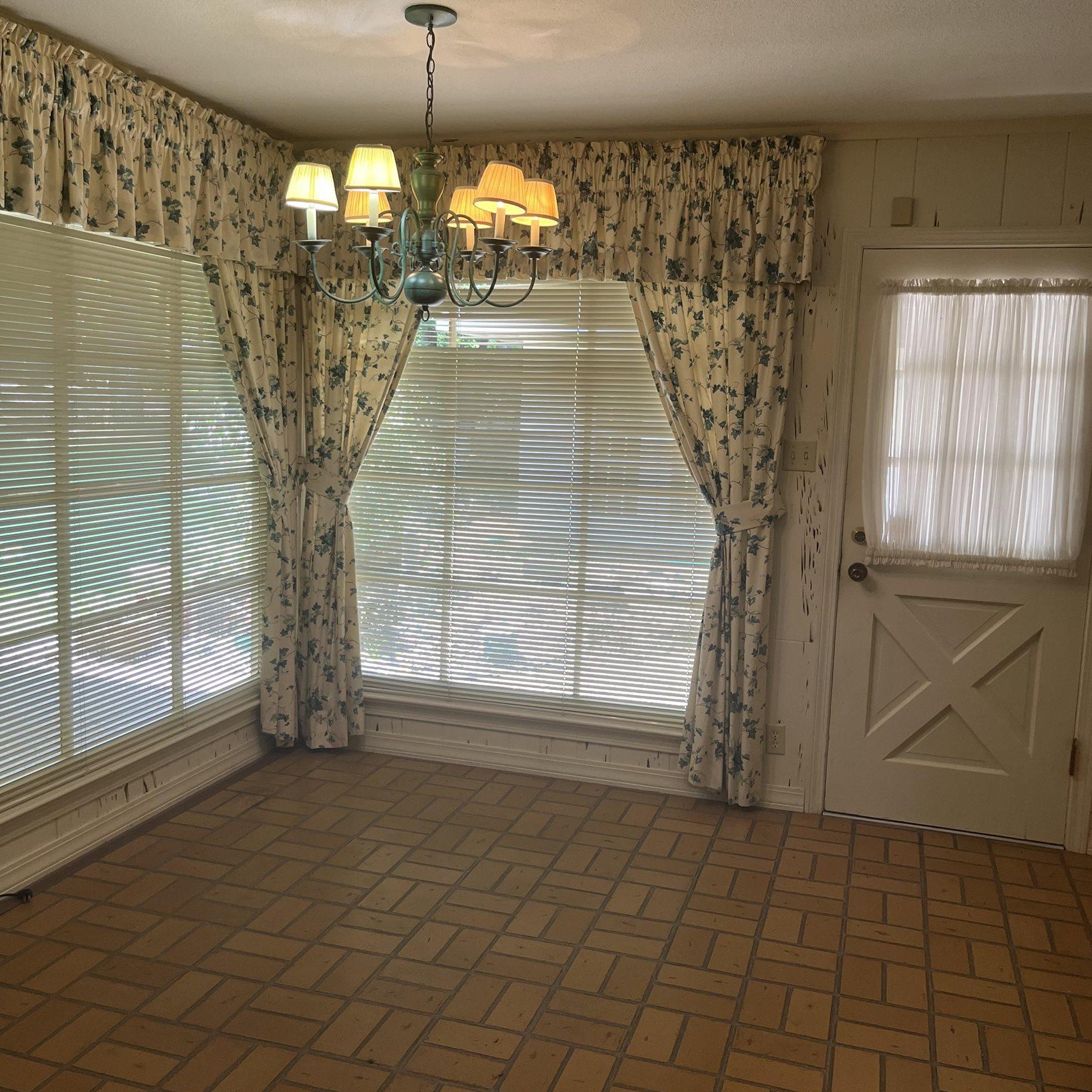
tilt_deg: -7.5
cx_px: 549
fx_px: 1106
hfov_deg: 52.5
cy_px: 535
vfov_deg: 52.5
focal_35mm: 31
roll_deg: -1.5
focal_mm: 5.1
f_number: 1.6
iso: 100
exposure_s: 1/120
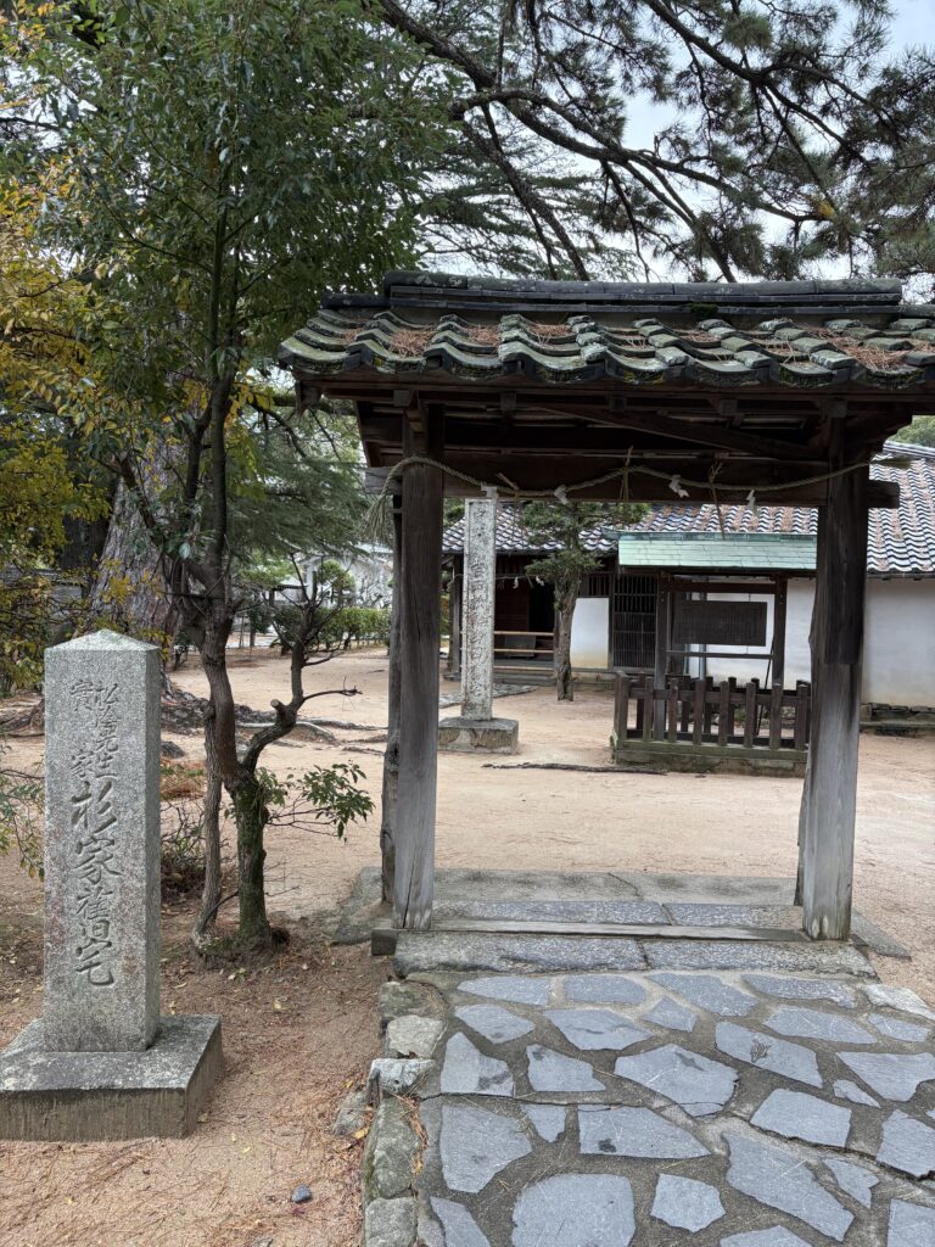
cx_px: 468
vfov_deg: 67.3
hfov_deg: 53.1
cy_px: 624
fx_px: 936
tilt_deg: -1.8
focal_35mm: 26
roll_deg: -2.0
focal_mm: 5.96
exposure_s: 1/134
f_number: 1.6
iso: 125
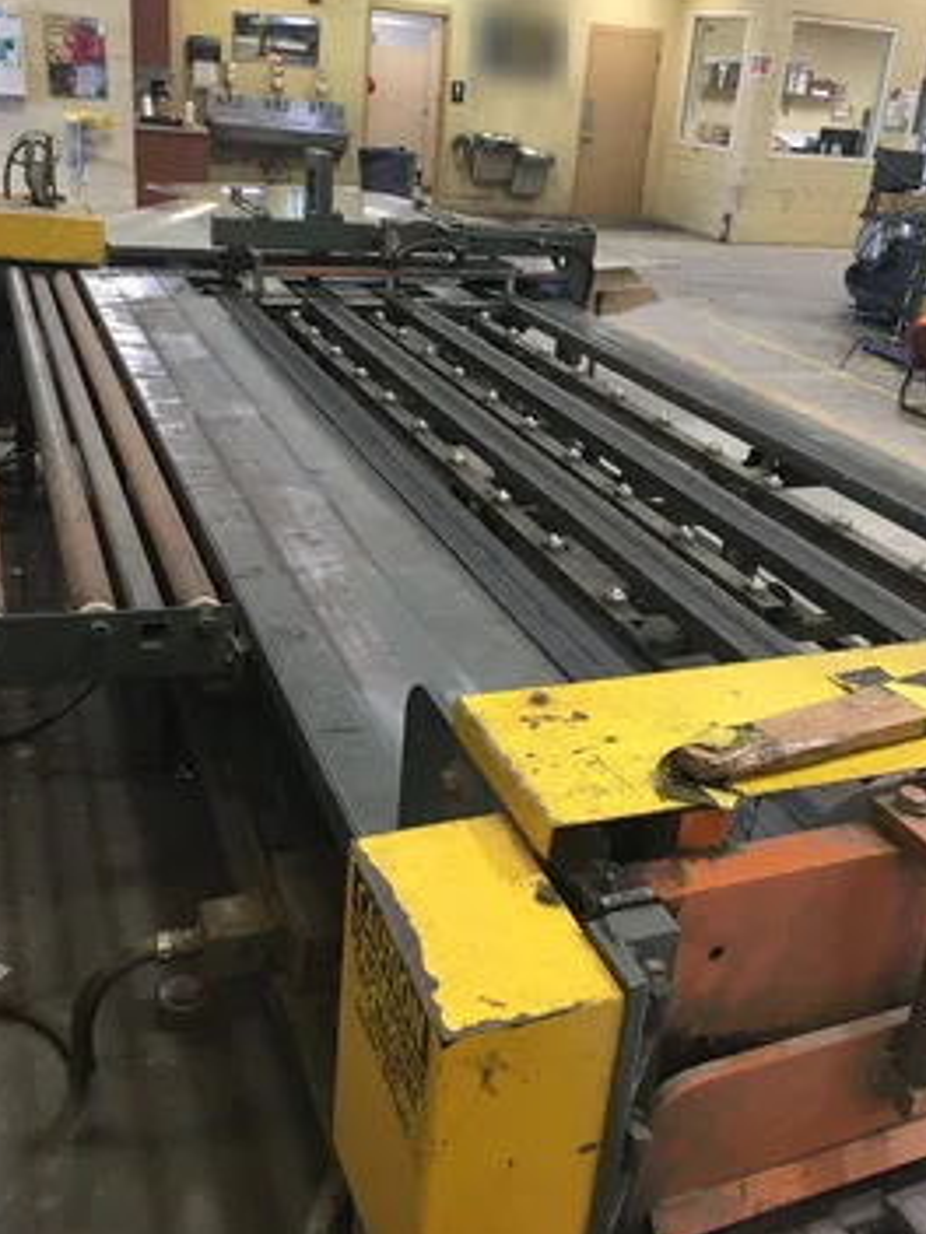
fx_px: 1177
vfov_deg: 55.2
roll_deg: -4.7
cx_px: 505
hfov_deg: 42.9
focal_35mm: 33
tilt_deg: -22.0
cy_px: 550
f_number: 2.2
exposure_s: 1/30
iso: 100
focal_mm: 4.15
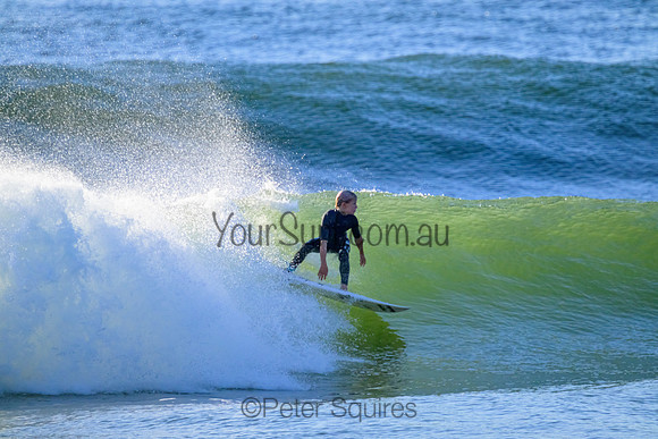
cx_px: 329
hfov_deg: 2.6
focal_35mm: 800
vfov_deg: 1.7
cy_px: 220
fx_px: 14625
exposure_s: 1/2000
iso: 1800
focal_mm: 800
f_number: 11
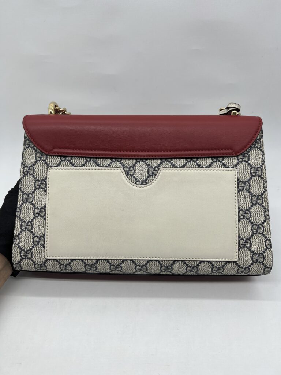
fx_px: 281
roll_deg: +1.4
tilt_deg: -35.5
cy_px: 188
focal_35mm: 26
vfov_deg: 67.3
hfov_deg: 53.1
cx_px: 140
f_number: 1.5
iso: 50
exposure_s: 1/300
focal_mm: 5.7
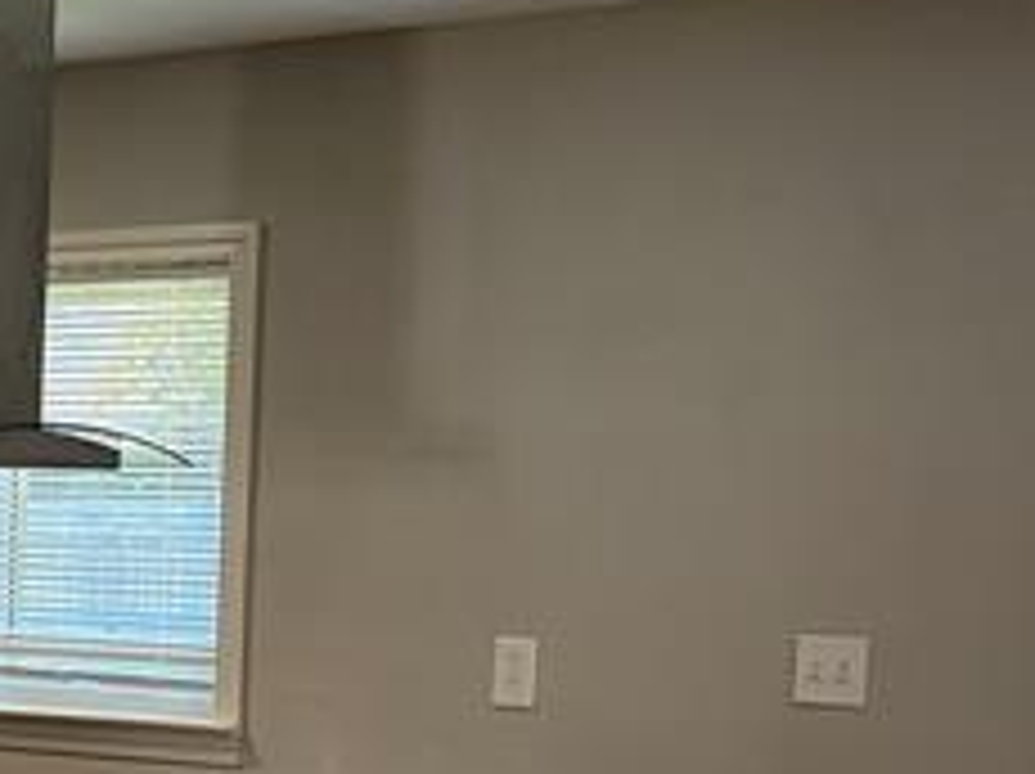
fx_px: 3196
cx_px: -477
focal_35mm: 107
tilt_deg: -5.2
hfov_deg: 16.8
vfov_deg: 13.7
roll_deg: -0.7
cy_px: 720
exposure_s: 1/120
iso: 200
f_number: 1.78
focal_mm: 6.86
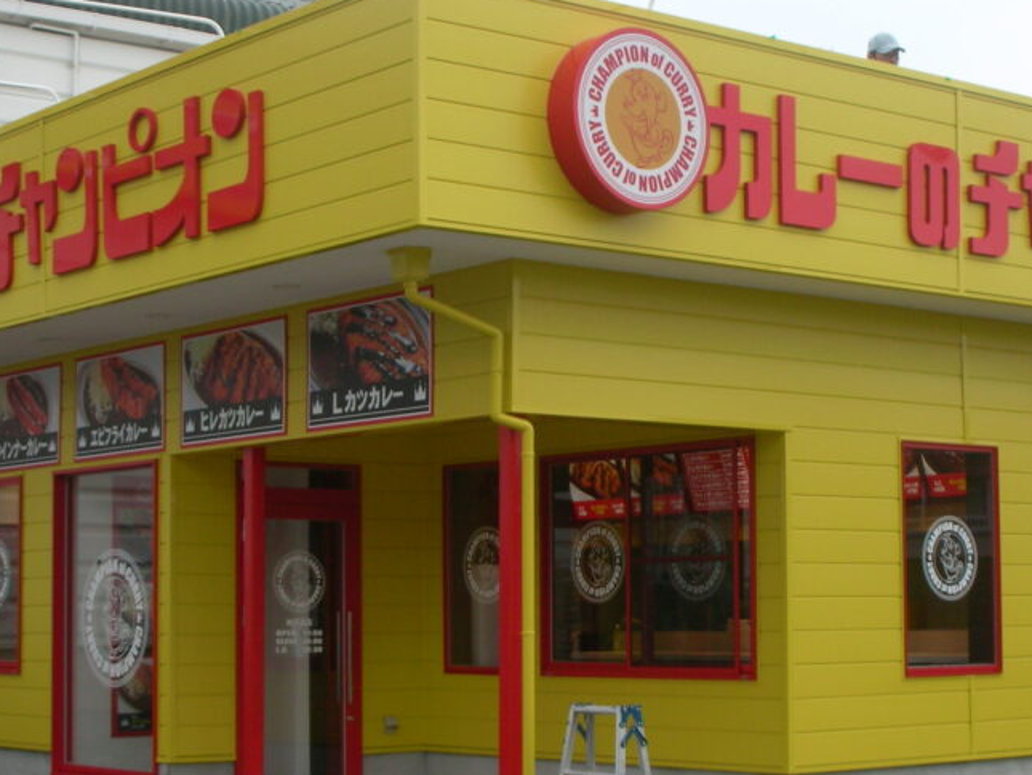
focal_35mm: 73
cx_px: 506
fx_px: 2177
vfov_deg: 20.2
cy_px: 400
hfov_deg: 26.7
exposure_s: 1/145
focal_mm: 7.7
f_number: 3.5
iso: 50
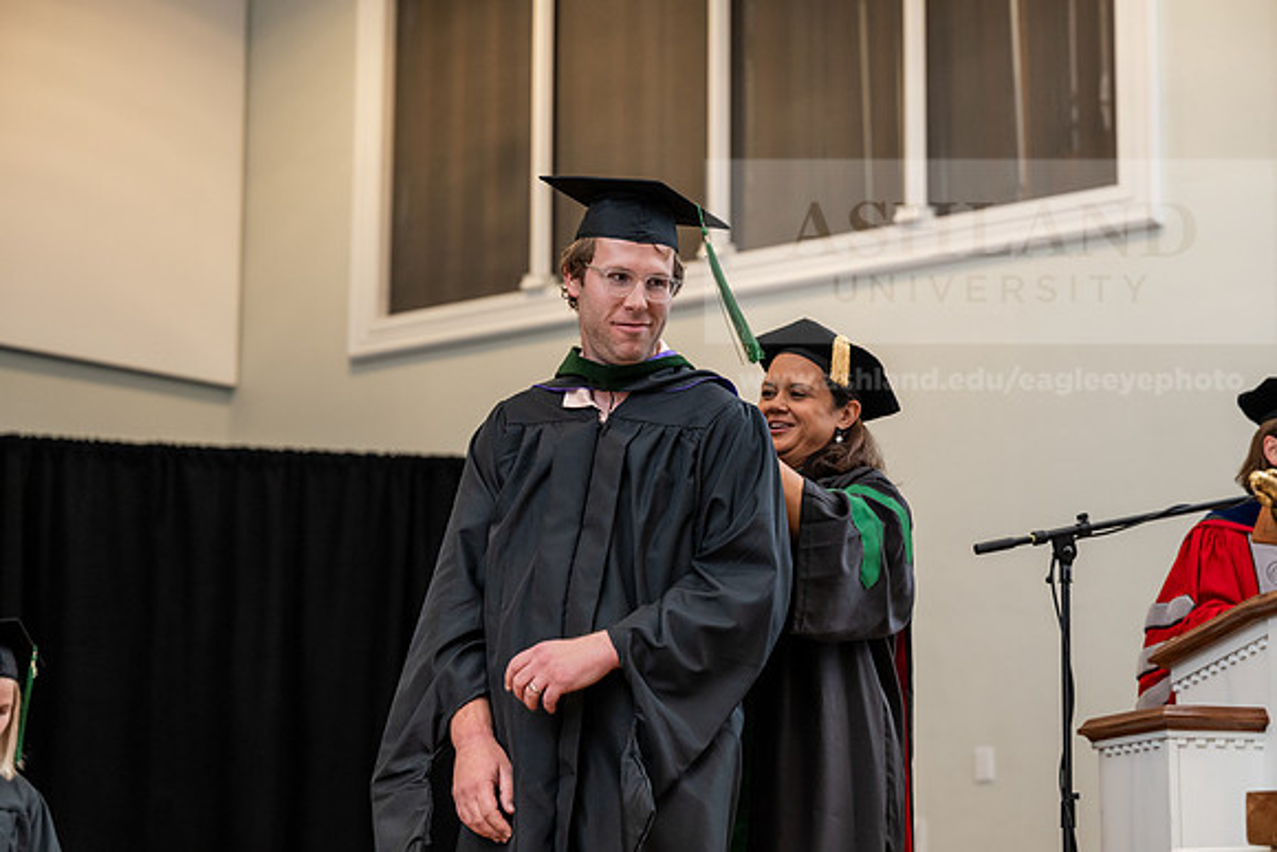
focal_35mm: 82
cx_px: 638
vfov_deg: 16.7
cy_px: 426
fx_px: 2909
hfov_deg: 24.8
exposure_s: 1/200
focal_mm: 82
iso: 1600
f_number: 3.5
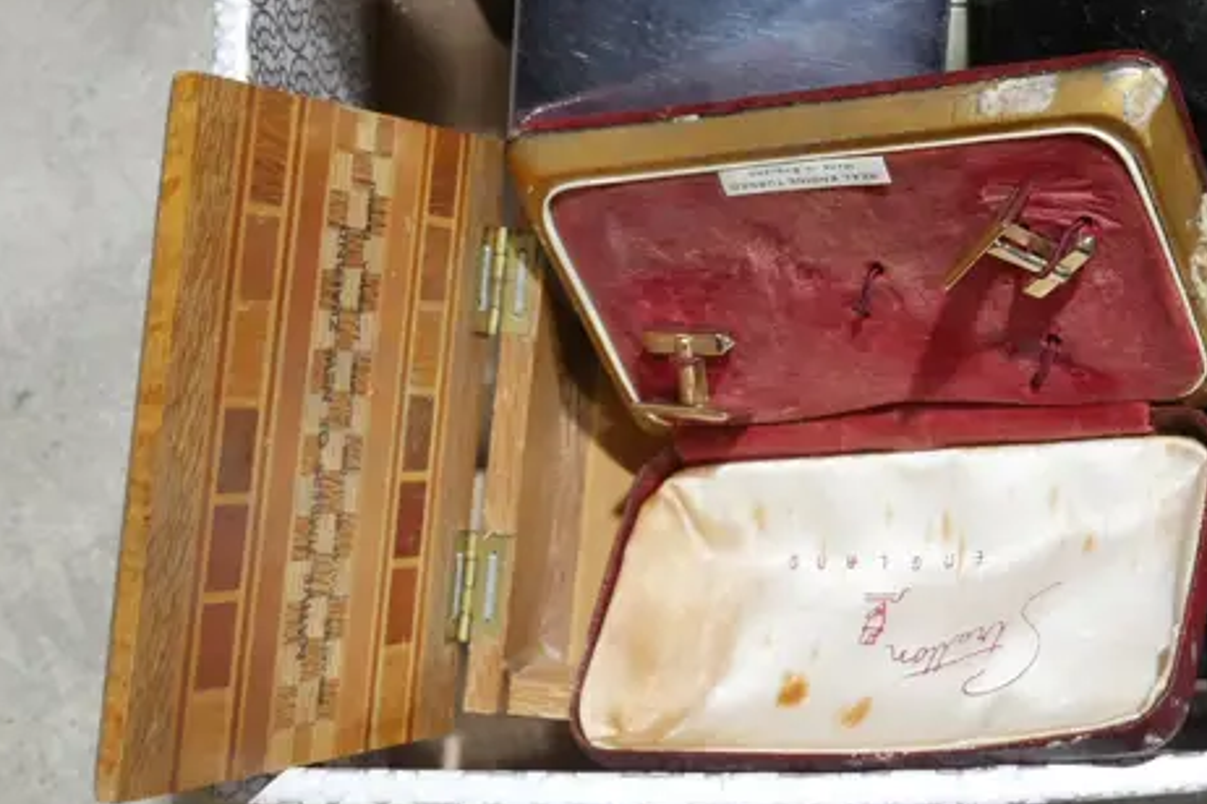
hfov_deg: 24.2
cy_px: 8
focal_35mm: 83
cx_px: 893
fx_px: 2783
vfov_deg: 16.1
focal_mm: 18
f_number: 4
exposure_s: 1/60
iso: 500
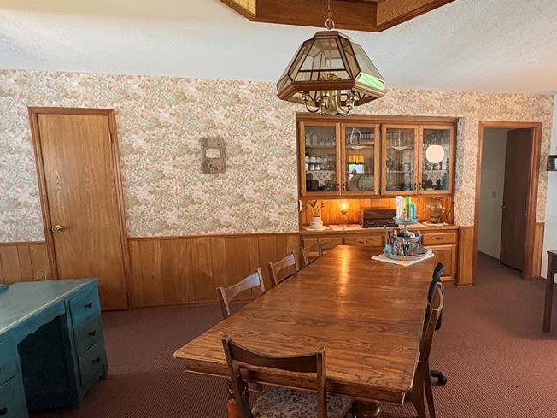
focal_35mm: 22
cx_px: 364
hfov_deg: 74.4
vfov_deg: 61.0
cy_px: 221
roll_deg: -0.1
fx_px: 354
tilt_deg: -8.4
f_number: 2.2
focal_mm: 2.22
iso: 500
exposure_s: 1/60
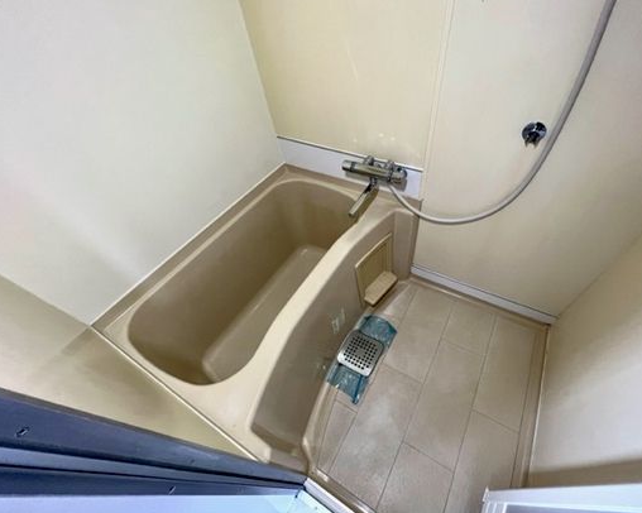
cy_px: 255
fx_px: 266
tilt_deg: -48.9
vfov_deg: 87.9
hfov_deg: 100.5
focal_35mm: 14
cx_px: 348
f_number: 1.8
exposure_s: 1/60
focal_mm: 1.57
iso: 200
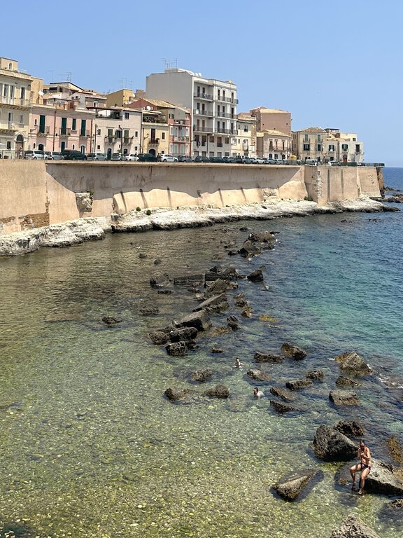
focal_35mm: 24
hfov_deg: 56.8
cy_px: 269
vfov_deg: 71.6
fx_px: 373
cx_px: 202
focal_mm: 6.86
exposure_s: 1/7042
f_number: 1.78
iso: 80
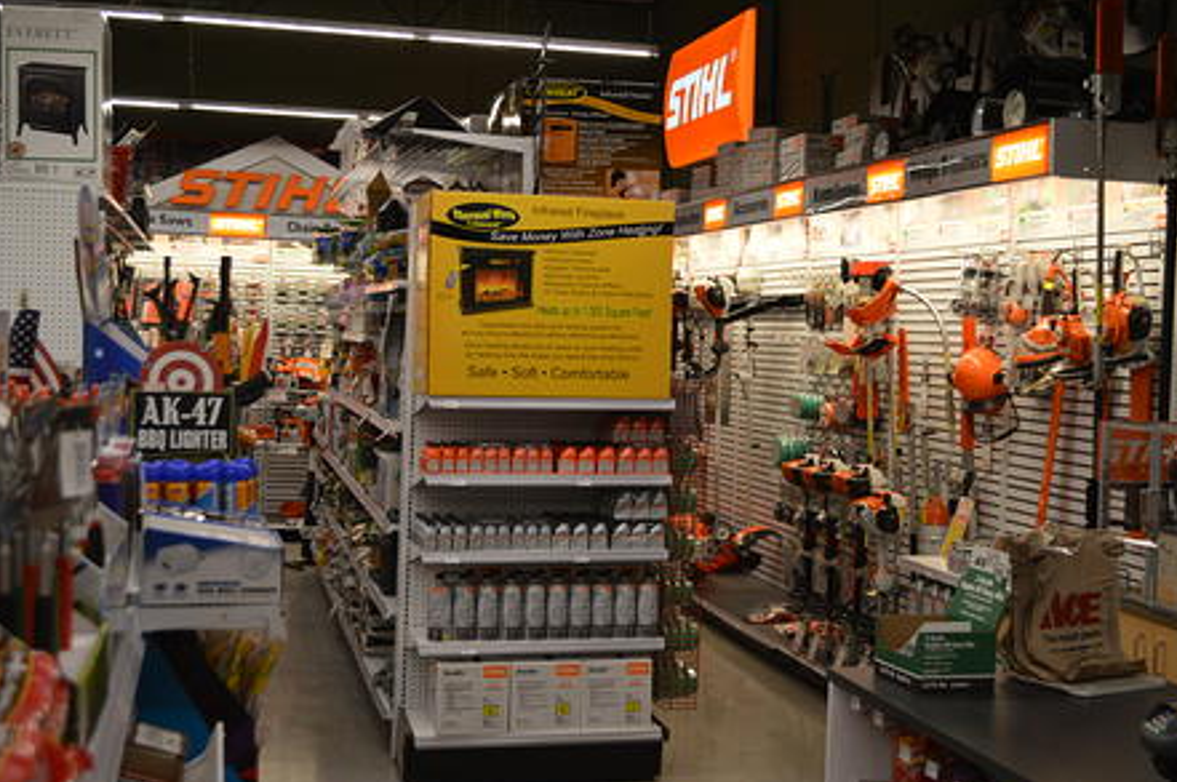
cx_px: 598
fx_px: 1568
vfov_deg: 28.0
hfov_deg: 41.2
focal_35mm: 48
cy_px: 386
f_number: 4.5
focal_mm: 30
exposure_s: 1/60
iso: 500
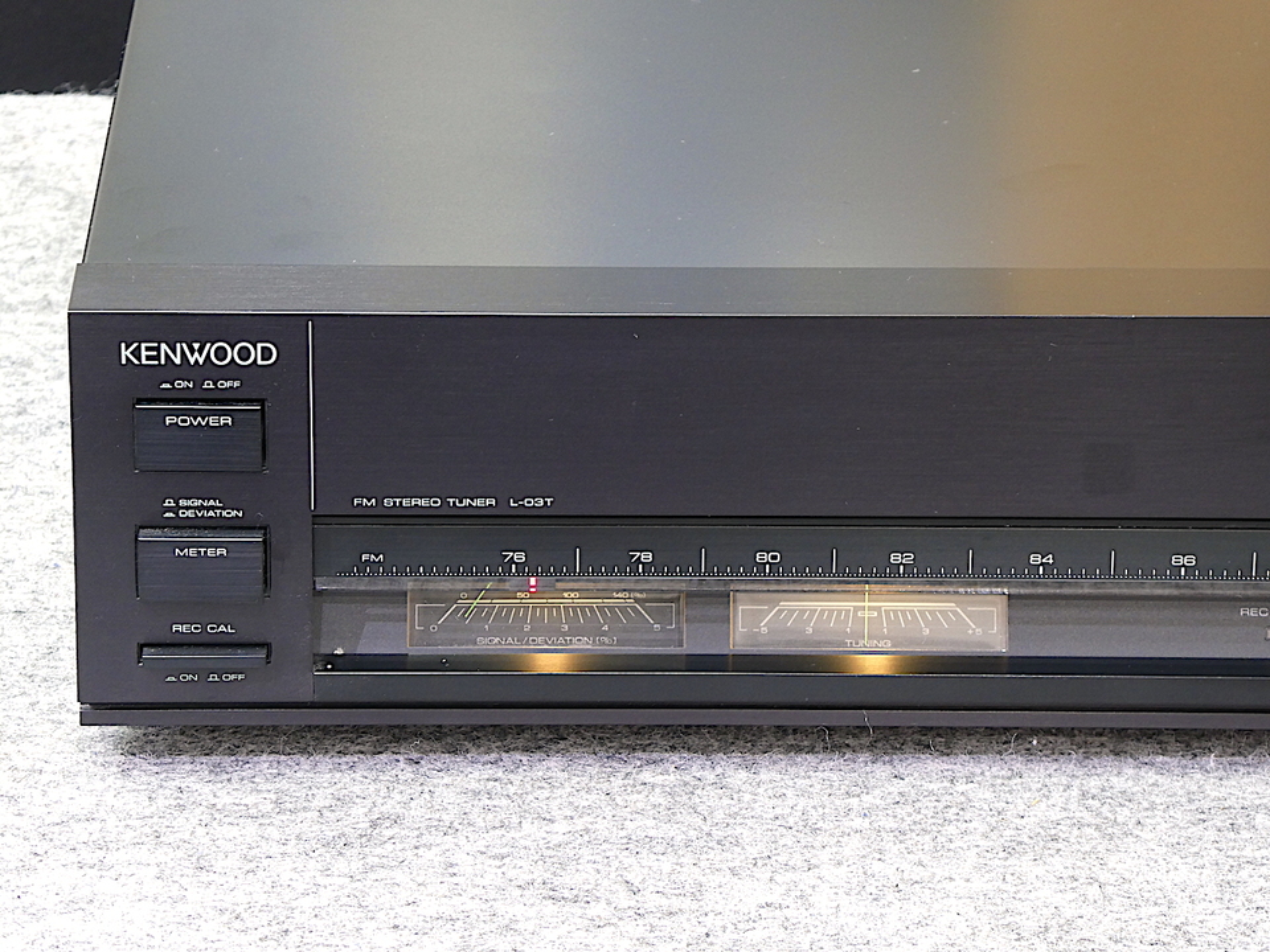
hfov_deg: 12.3
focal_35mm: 160
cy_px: 476
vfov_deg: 9.3
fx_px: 5870
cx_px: 635
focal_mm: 28.7
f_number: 5.5
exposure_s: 1/1.3
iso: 200
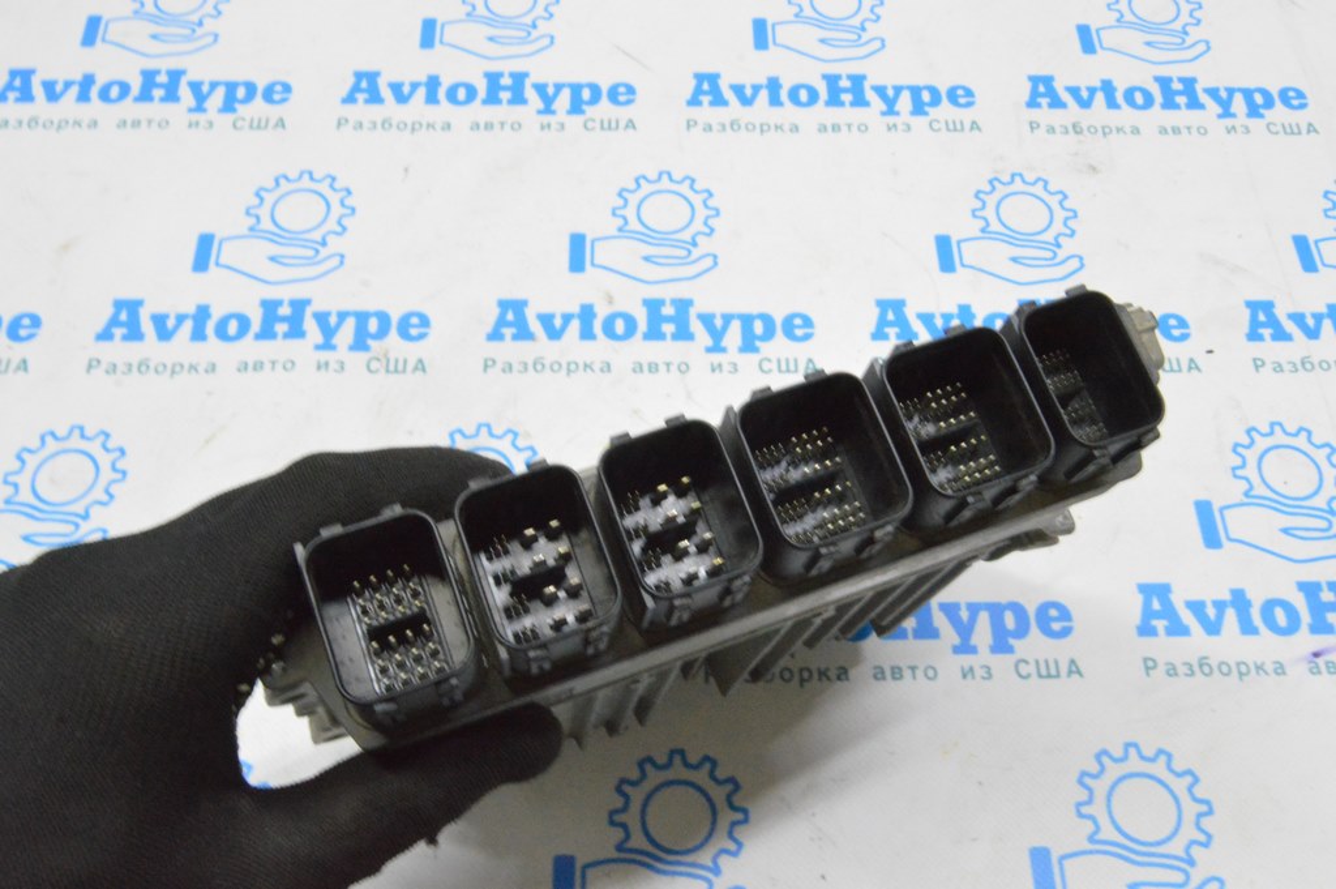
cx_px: 668
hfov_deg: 53.2
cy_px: 444
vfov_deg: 36.8
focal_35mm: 36
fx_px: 1335
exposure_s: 1/15
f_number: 20
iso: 6400
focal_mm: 24
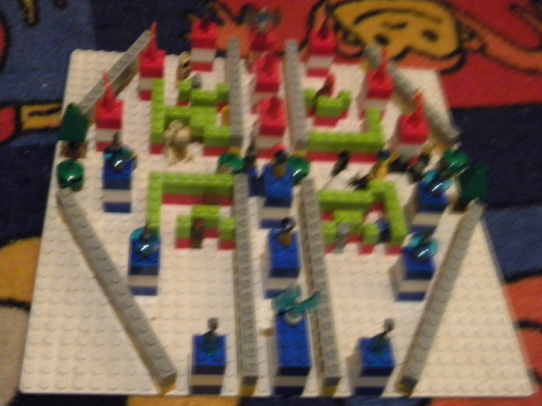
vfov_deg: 30.9
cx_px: 271
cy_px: 203
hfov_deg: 40.4
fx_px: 736
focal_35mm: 47
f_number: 3.9
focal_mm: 8.6
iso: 800
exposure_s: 1/2.2
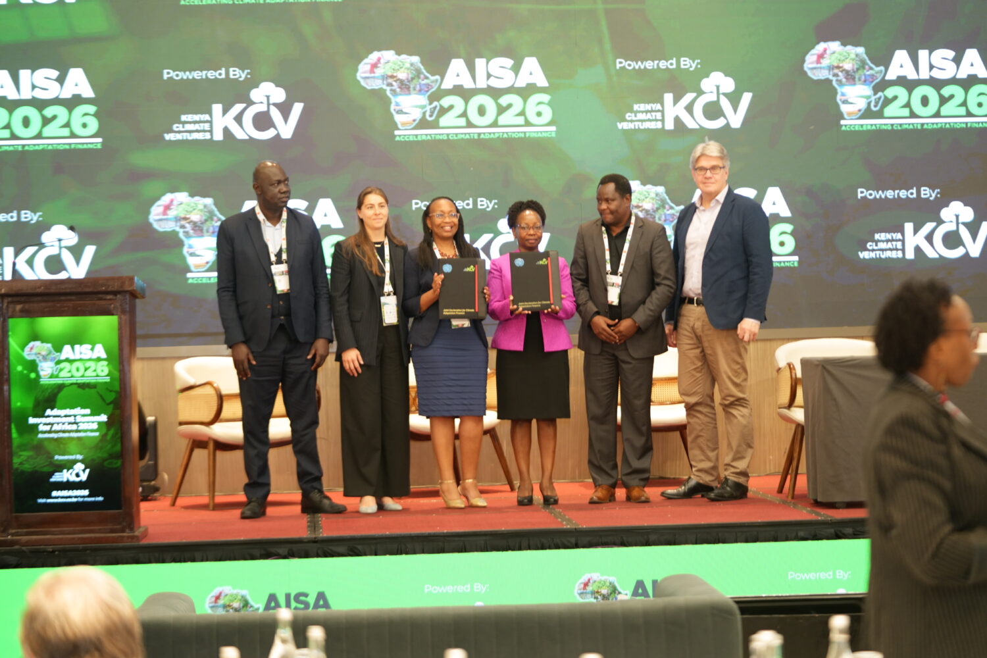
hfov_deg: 21.5
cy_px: 329
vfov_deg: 14.4
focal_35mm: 95
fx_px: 2604
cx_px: 494
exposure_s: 1/80
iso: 1250
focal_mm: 95
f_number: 2.8
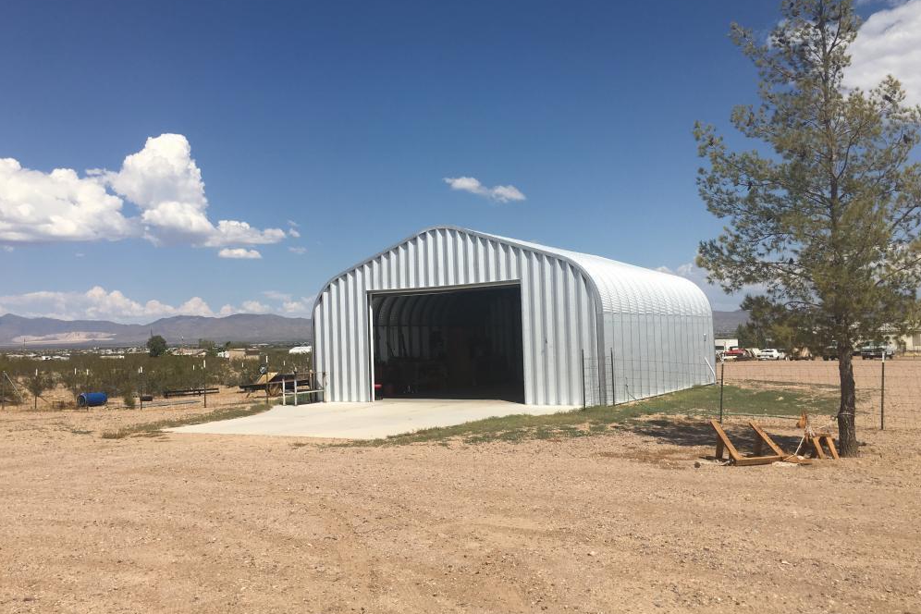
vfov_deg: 42.3
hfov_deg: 60.3
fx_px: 793
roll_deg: +1.1
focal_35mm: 31
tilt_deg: +2.4
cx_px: 457
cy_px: 326
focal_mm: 4.15
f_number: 2.2
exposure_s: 1/2959
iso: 25
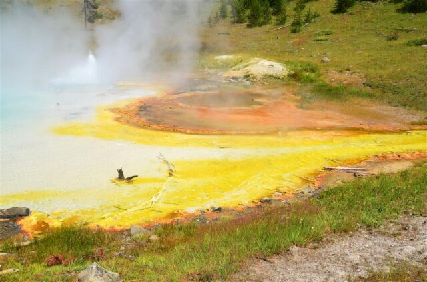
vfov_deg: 43.4
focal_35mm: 30
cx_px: 214
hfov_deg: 62.1
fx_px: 355
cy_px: 141
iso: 100
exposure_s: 1/160
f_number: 11
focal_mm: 20
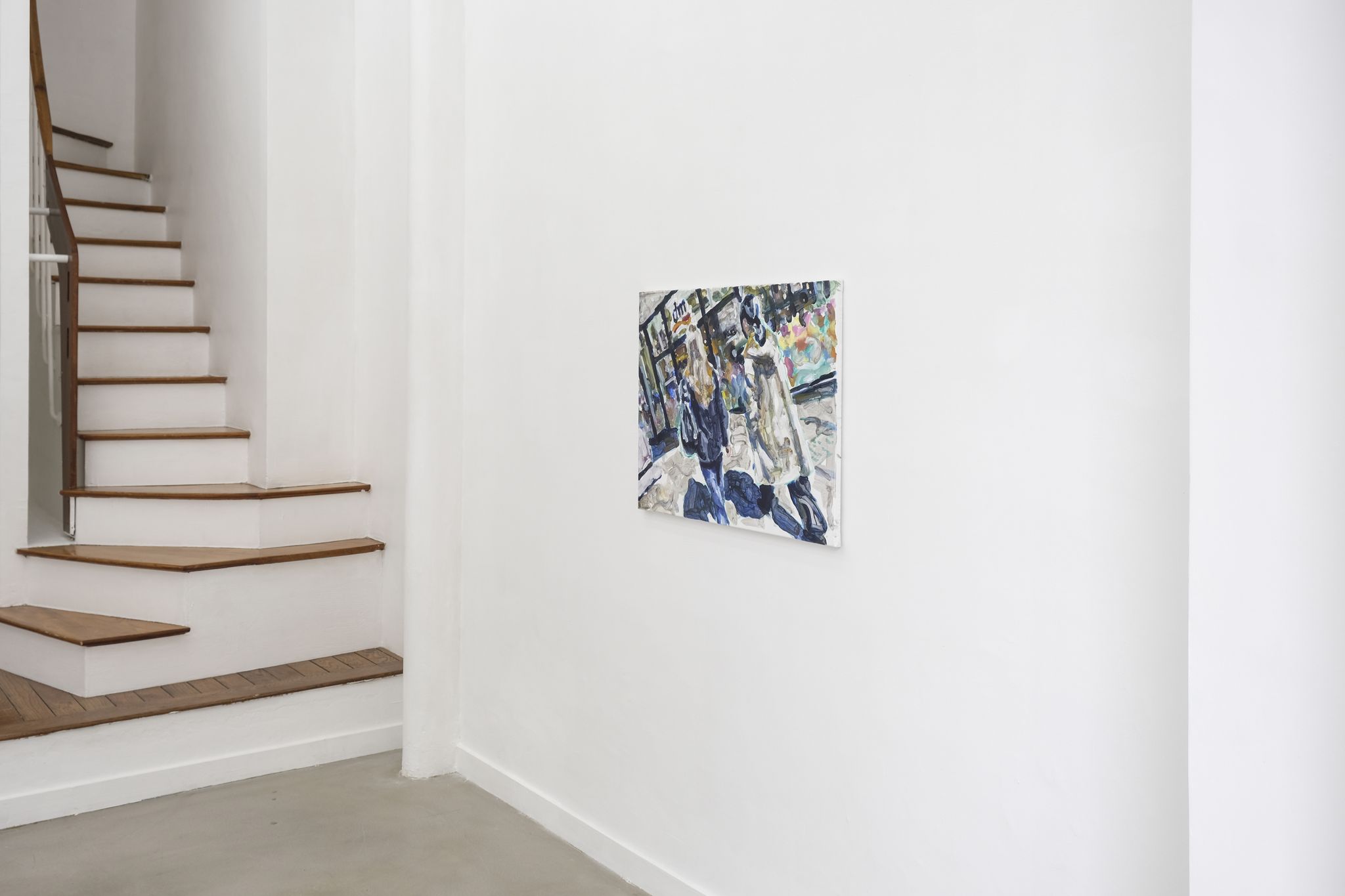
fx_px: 1158
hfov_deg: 60.3
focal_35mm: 31
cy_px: 448
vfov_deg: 42.3
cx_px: 672
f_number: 5
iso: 160
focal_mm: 20.5
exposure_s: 1/30
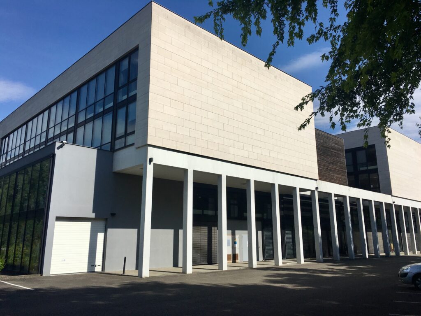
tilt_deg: +13.6
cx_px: 210
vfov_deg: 48.2
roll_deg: +1.1
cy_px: 158
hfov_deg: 61.7
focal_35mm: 29
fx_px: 353
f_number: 2.2
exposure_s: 1/3663
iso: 25
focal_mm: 4.15
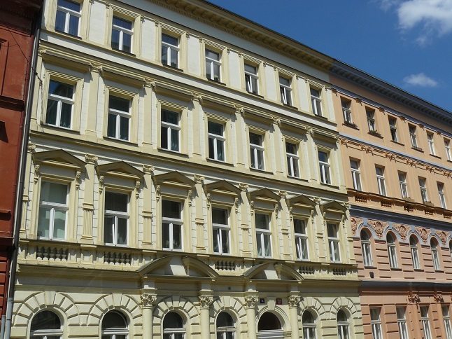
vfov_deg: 39.6
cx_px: 226
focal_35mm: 36
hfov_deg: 51.4
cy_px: 170
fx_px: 470
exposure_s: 1/500
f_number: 7.1
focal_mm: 6
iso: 100
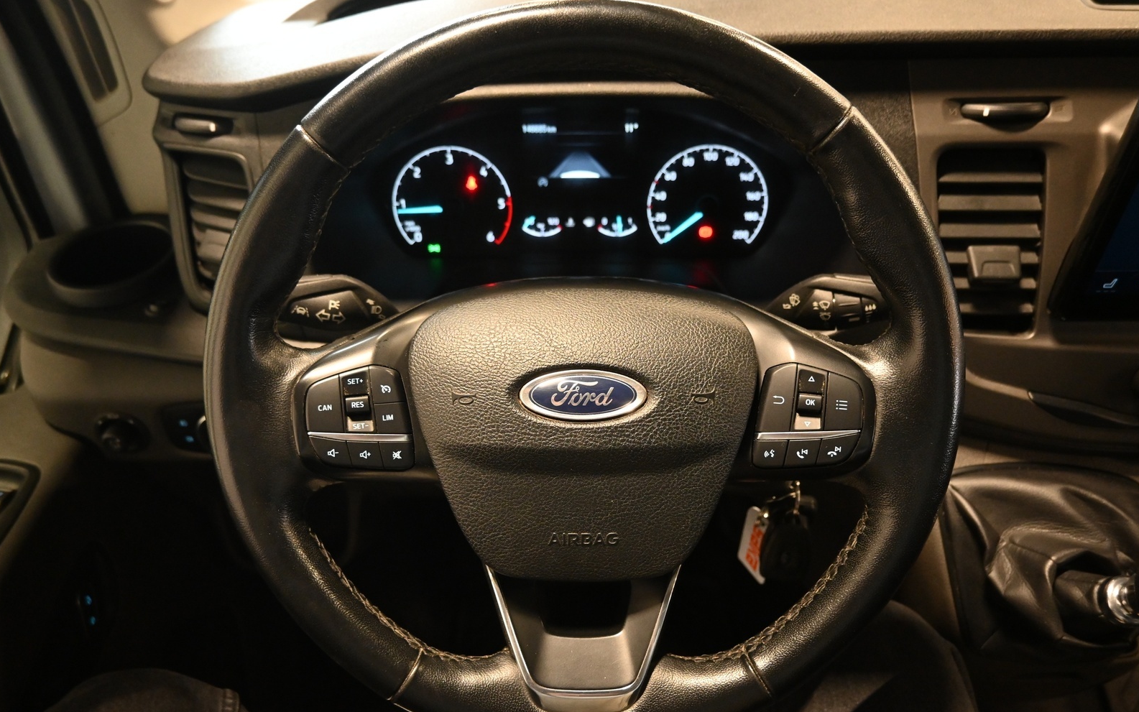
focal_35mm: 25
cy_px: 364
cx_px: 566
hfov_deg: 72.5
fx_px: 776
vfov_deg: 49.3
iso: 2200
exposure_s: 1/25
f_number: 3.5
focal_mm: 16
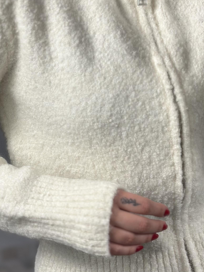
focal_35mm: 94
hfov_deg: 15.7
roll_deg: +5.0
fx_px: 739
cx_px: 100
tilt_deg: -39.2
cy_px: 153
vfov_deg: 20.9
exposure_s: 1/100
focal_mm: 6.86
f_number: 1.78
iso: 80
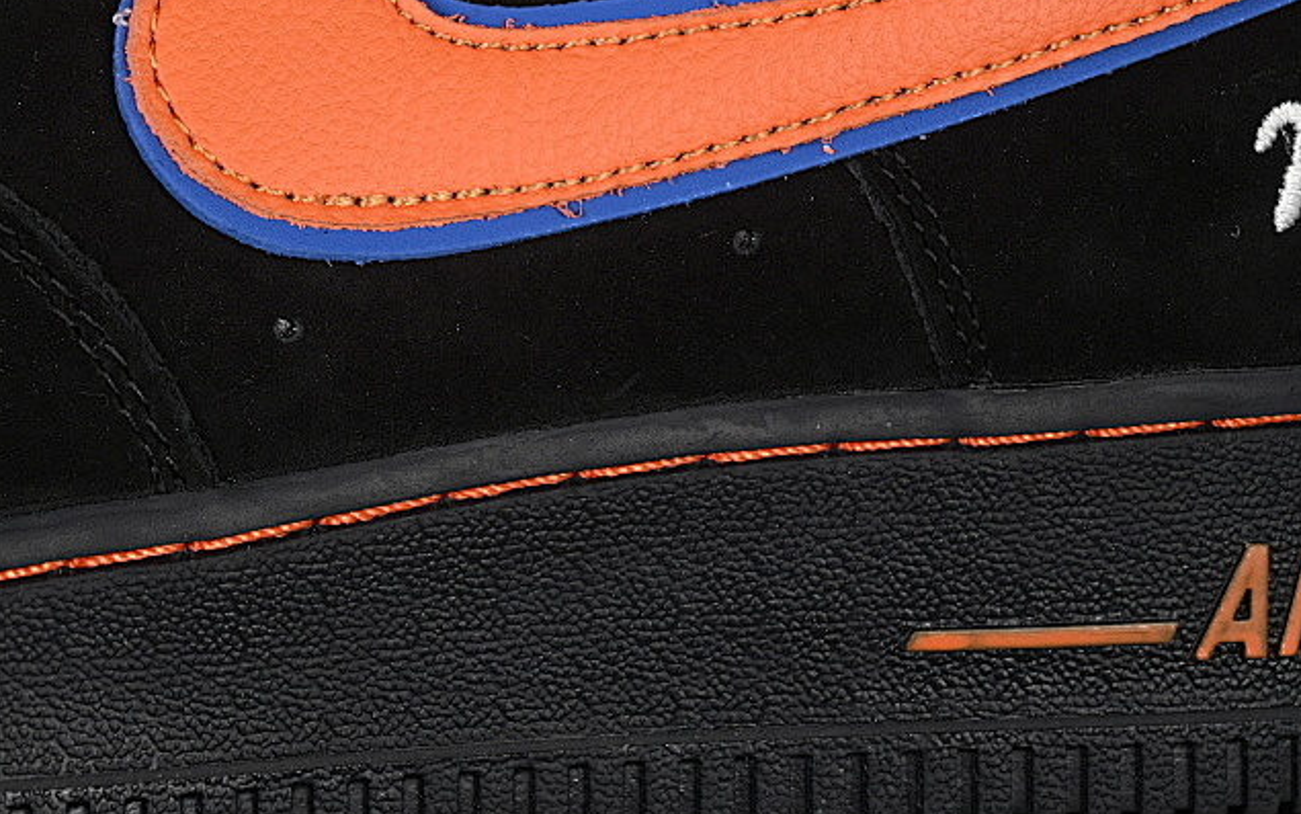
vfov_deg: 10.0
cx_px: 414
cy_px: 117
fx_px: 4610
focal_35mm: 130
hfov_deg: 16.0
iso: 160
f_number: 6.3
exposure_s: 1/50
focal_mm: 50
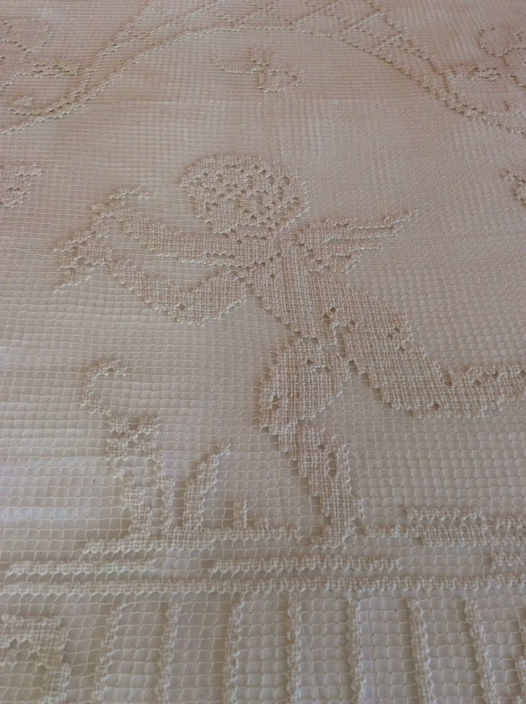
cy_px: 352
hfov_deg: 44.1
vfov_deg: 56.9
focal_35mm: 32
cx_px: 263
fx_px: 650
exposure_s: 1/25
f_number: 2.4
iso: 80
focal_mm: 3.3
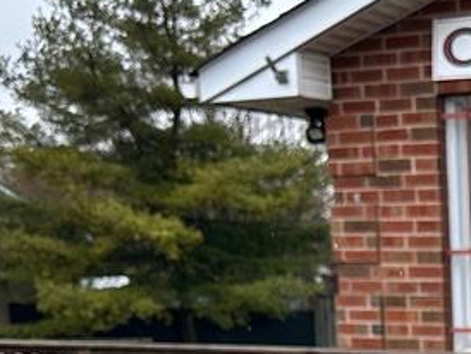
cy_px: 663
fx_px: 1525
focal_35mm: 112
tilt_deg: -8.7
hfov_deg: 16.2
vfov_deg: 12.0
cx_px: 691
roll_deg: -0.4
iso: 80
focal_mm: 6.86
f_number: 1.78
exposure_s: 1/1779
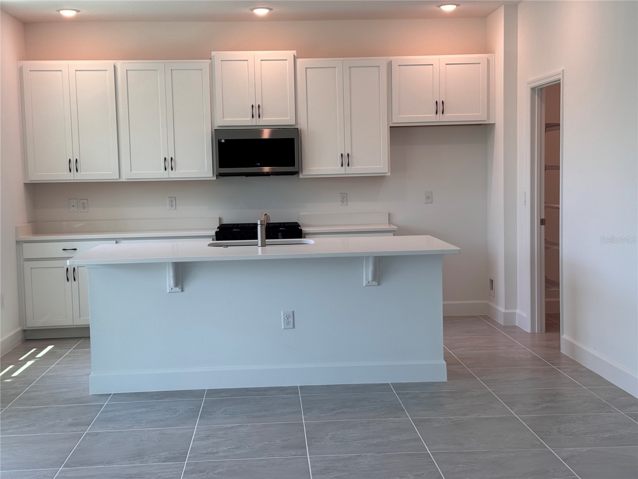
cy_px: 240
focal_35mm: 48
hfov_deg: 39.7
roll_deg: +1.0
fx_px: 885
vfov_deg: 30.3
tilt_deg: -4.3
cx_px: 319
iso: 50
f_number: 1.78
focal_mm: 6.76
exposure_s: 1/164
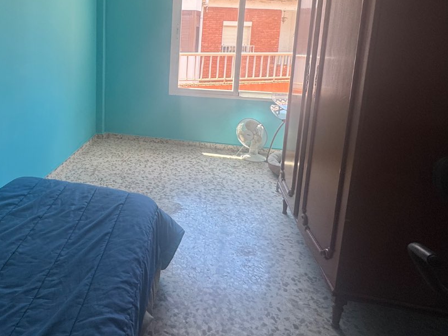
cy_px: 92
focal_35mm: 26
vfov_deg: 51.3
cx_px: 111
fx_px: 336
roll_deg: -0.6
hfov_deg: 63.3
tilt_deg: -7.3
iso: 40
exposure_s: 1/99
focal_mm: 2.22
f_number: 2.2
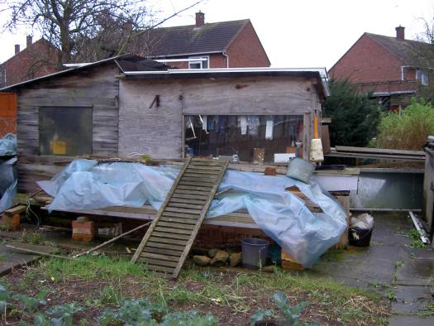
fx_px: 489
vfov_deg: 36.8
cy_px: 163
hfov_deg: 47.9
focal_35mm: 39
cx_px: 217
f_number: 2.8
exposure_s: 1/59.5
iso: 100
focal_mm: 8
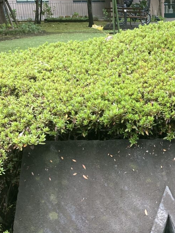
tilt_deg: -23.4
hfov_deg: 22.1
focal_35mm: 65
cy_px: 215
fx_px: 438
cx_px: 154
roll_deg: +0.4
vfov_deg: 28.5
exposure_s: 1/121
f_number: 1.8
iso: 50
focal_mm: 3.99
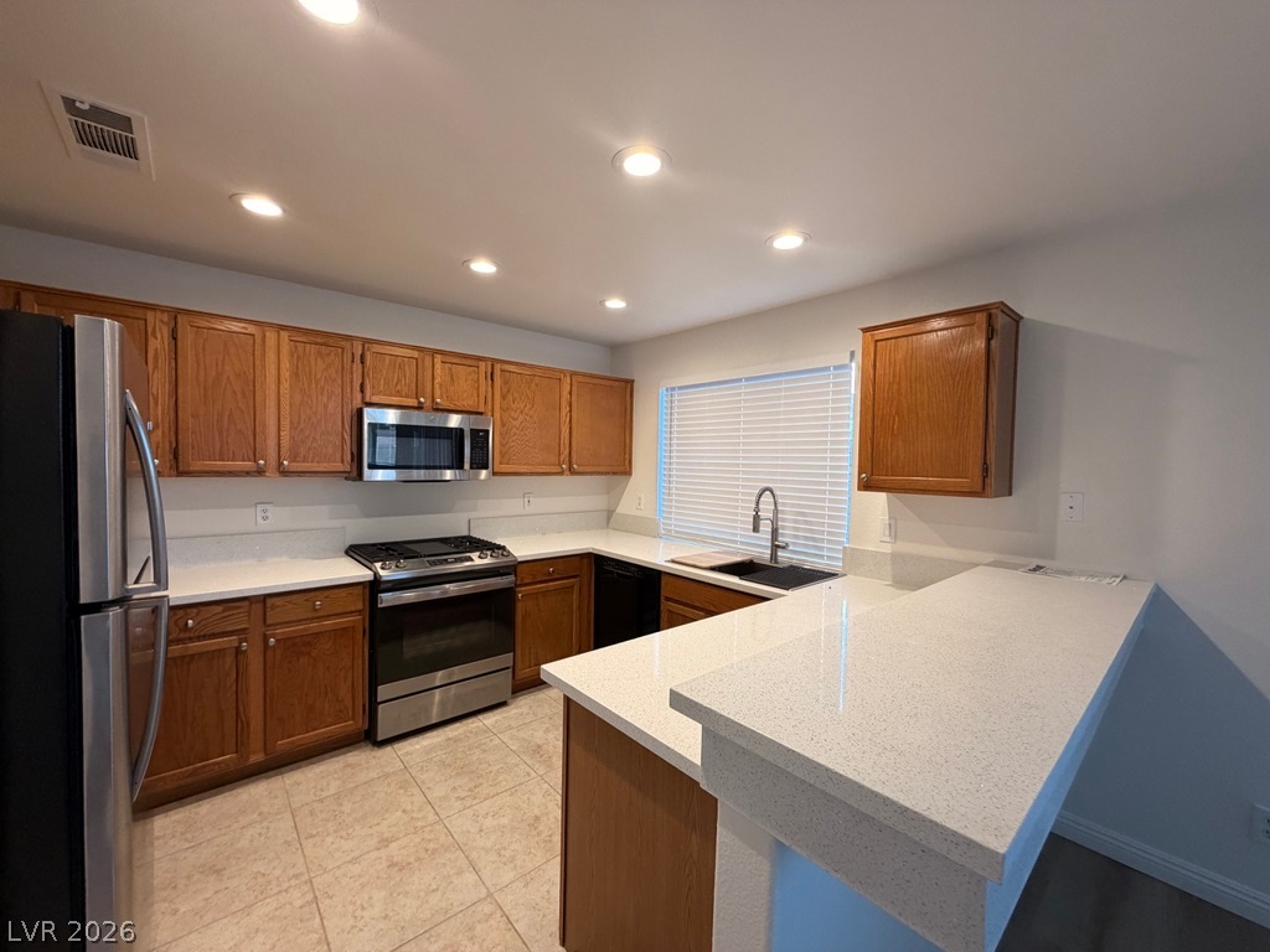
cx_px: 635
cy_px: 476
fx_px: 514
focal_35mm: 14
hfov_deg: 102.1
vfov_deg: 85.7
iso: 250
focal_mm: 2.22
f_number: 2.2
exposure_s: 1/120
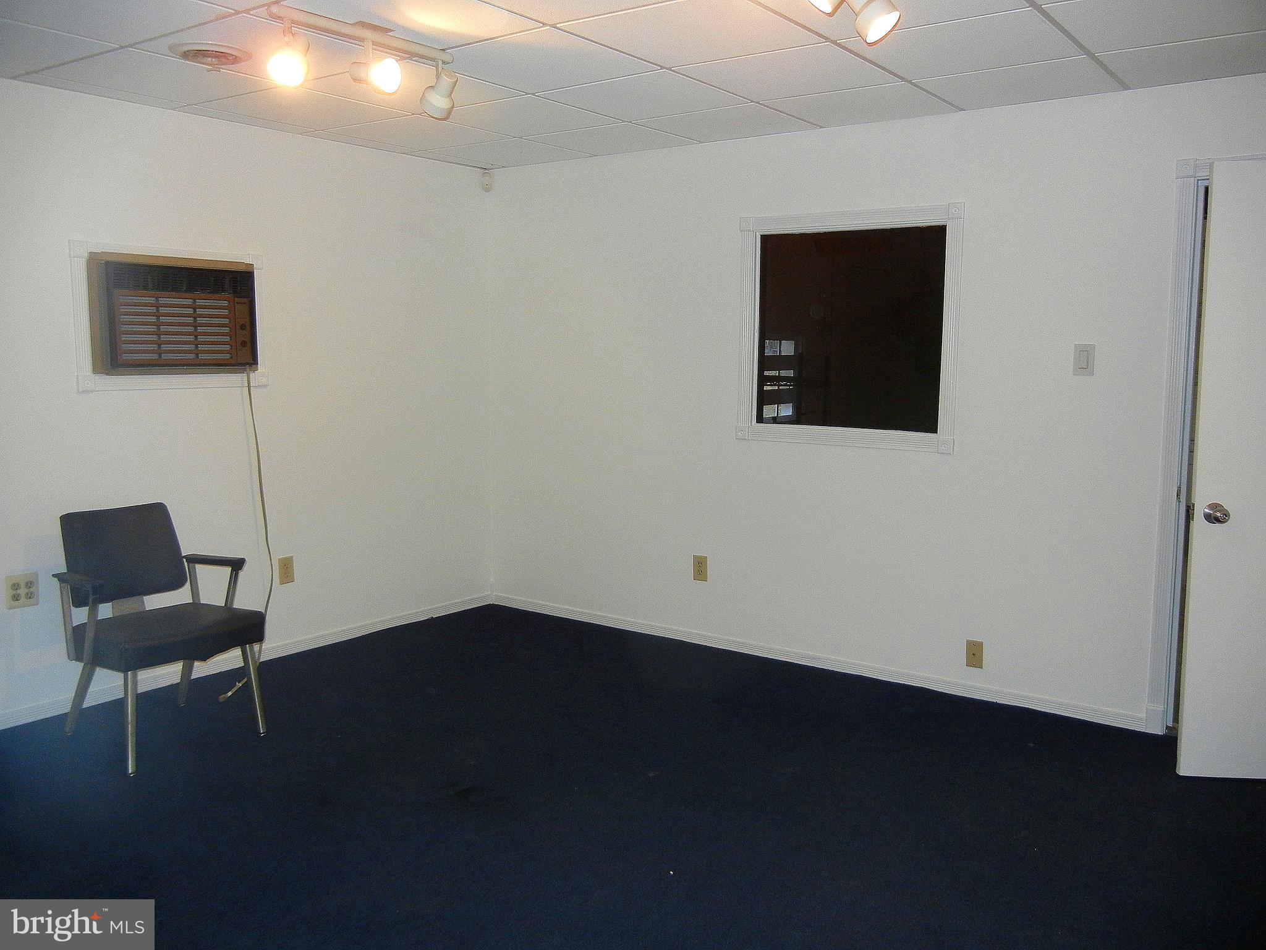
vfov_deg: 46.8
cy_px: 475
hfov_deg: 60.0
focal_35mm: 30
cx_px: 633
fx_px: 1097
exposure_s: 1/30
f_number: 3.5
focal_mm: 5.4
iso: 215
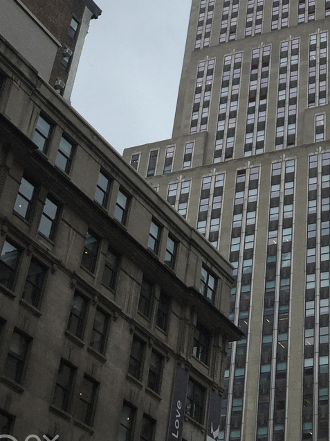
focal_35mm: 73
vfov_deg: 25.2
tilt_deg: +43.6
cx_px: 302
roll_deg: -1.7
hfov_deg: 19.8
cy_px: -13
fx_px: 928
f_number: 2.2
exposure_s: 1/1014
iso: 32
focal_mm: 4.15
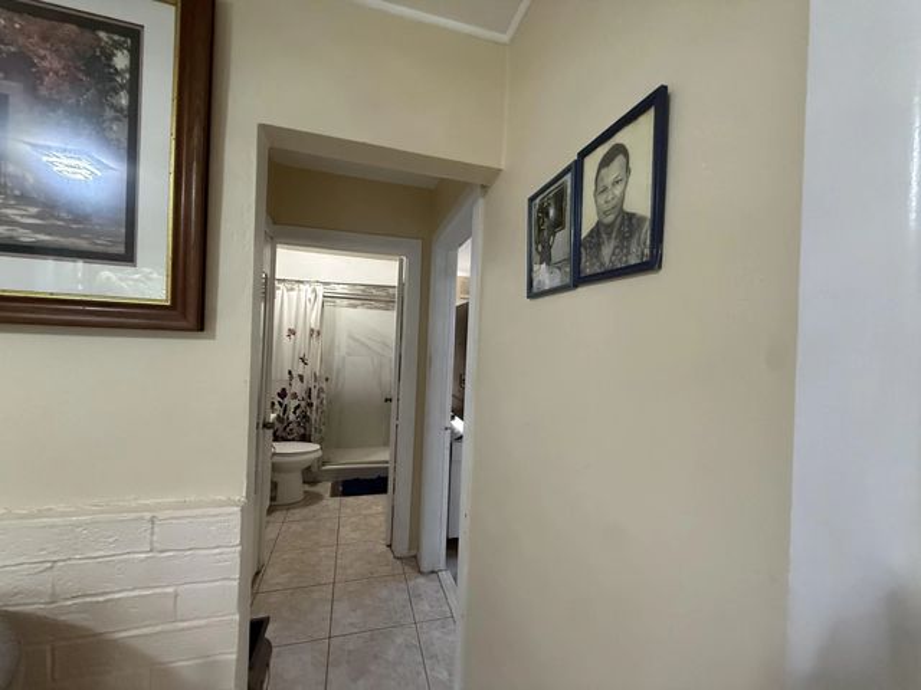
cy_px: 345
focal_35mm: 14
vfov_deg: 85.7
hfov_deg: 102.1
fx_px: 372
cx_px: 460
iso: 800
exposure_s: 1/60
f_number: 2.2
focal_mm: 2.22
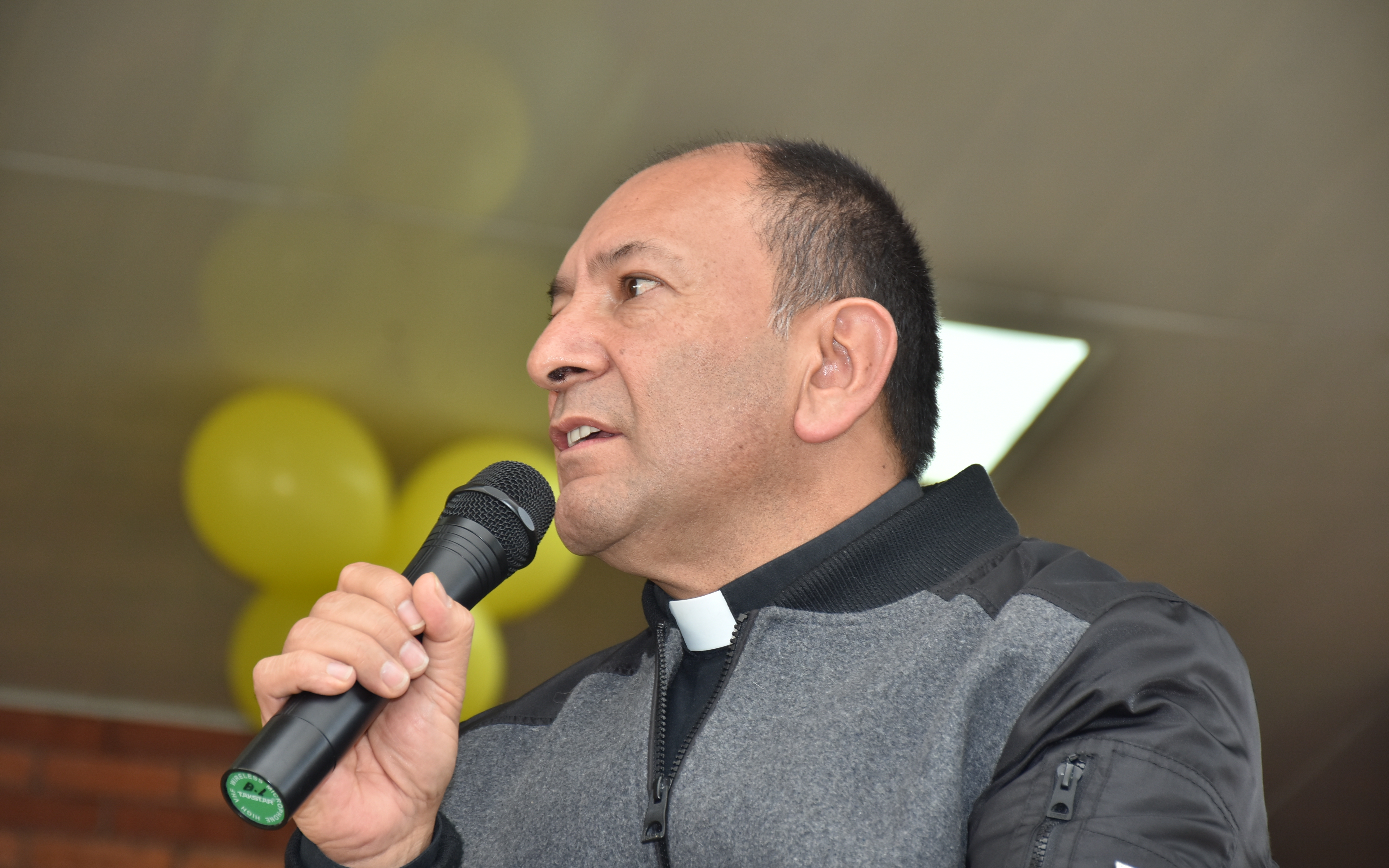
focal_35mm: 172
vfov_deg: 7.6
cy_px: 444
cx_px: 692
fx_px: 6511
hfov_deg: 12.2
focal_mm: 112
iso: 180
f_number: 7.1
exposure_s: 1/80
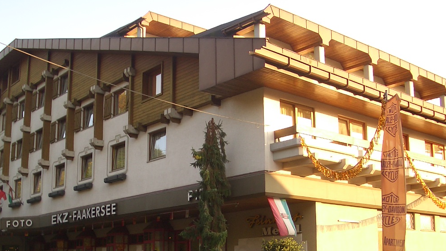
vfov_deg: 24.1
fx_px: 579
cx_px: 203
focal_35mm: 49
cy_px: 198
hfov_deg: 42.1
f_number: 2.6
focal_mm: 5.8
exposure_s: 1/160
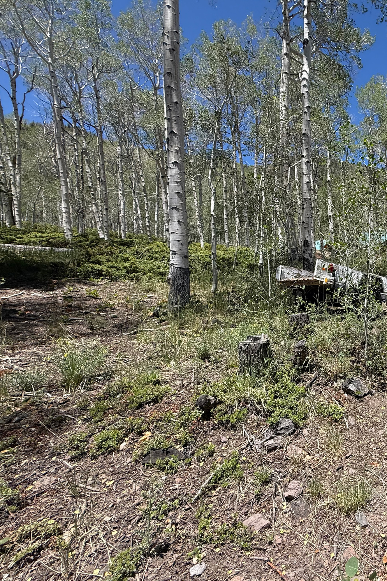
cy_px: 287
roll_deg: +3.2
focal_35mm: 20
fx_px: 322
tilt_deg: +2.7
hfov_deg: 51.4
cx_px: 375
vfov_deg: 84.0
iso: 64
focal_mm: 2.22
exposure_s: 1/1572
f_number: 2.2
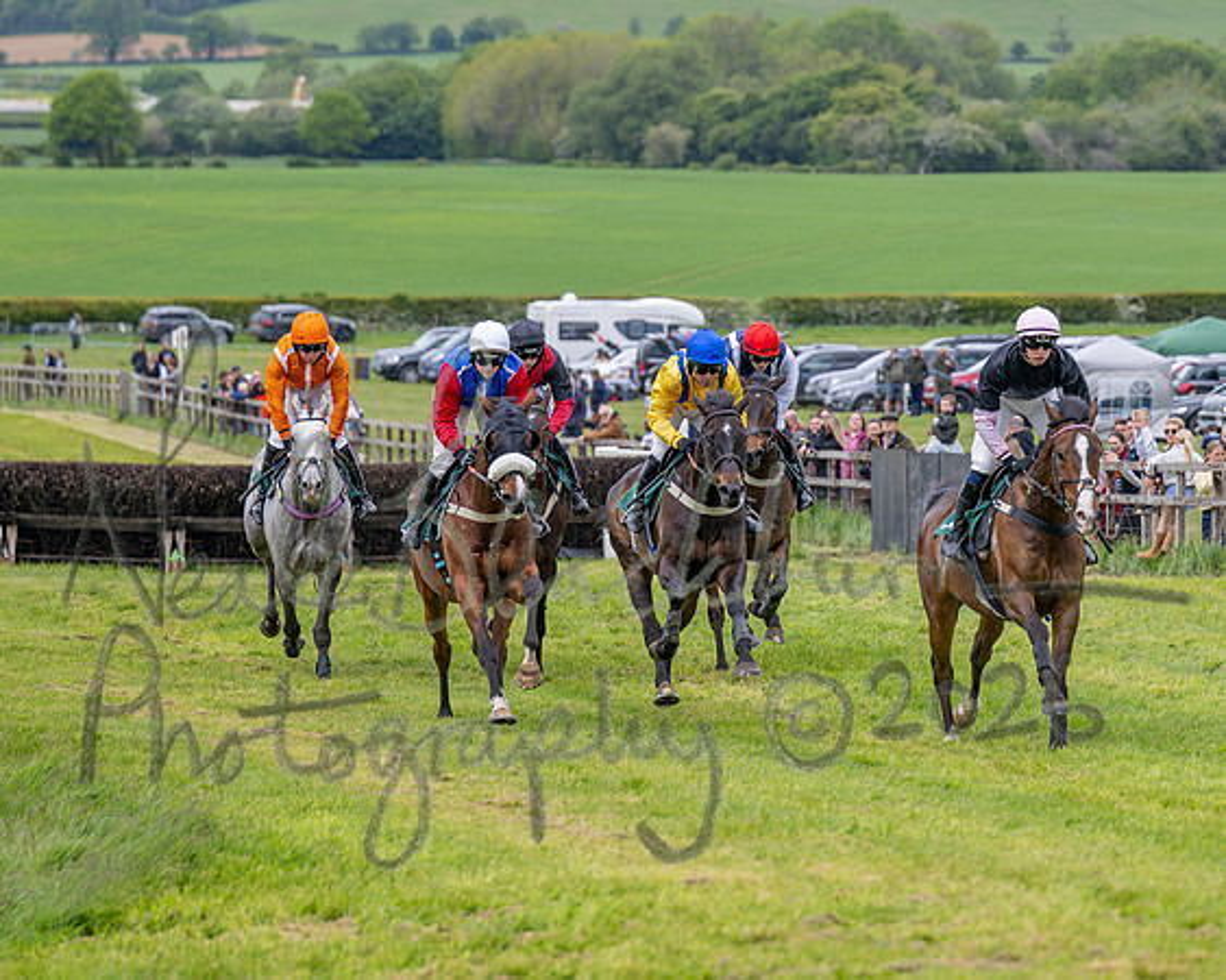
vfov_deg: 5.8
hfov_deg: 7.3
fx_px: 9663
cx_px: 744
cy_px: 476
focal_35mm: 266
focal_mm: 115
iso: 200
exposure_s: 1/1600
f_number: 2.8
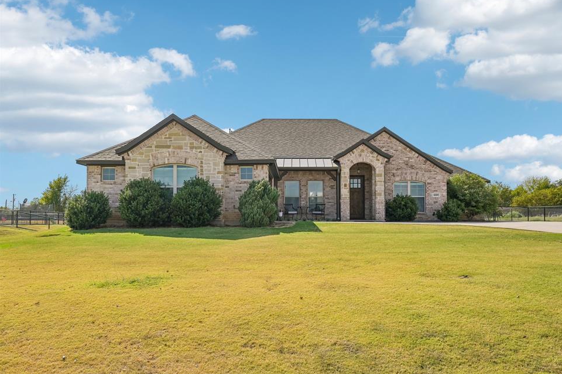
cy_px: 193
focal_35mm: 32
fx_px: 499
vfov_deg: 41.1
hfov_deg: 58.7
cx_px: 299
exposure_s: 1/1600
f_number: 8
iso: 400
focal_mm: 30
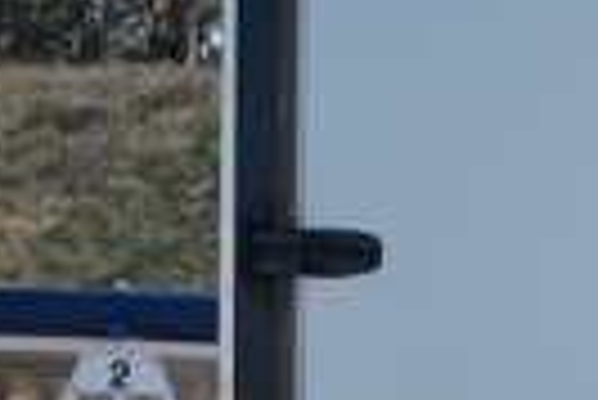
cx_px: 827
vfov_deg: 3.5
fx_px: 6592
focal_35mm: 396
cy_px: 409
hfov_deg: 5.2
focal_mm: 55
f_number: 5.6
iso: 160
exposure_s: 1/500
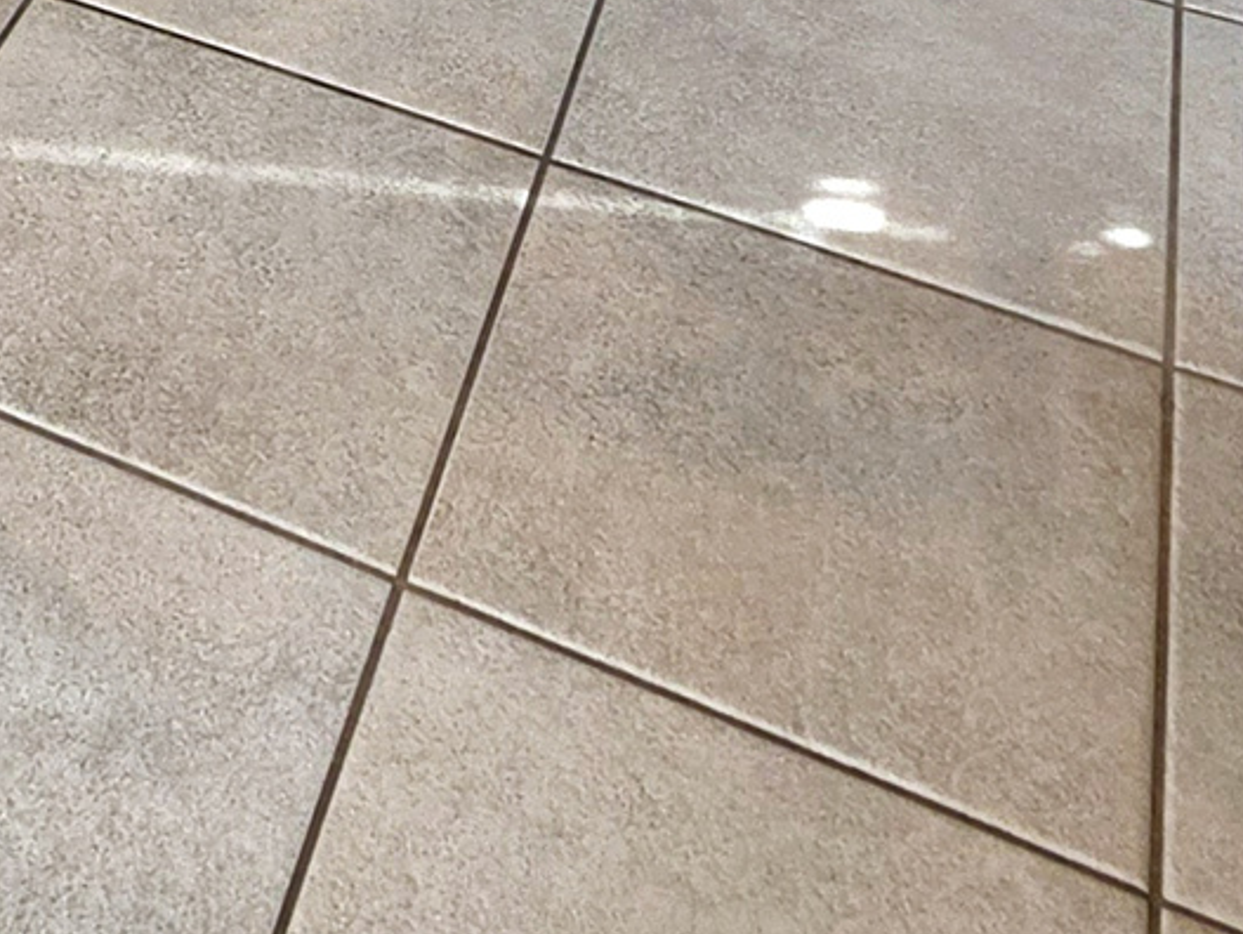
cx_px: -276
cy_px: -1559
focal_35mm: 70
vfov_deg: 13.0
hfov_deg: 24.9
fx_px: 2515
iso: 80
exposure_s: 1/120
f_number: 1.9
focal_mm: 2.2
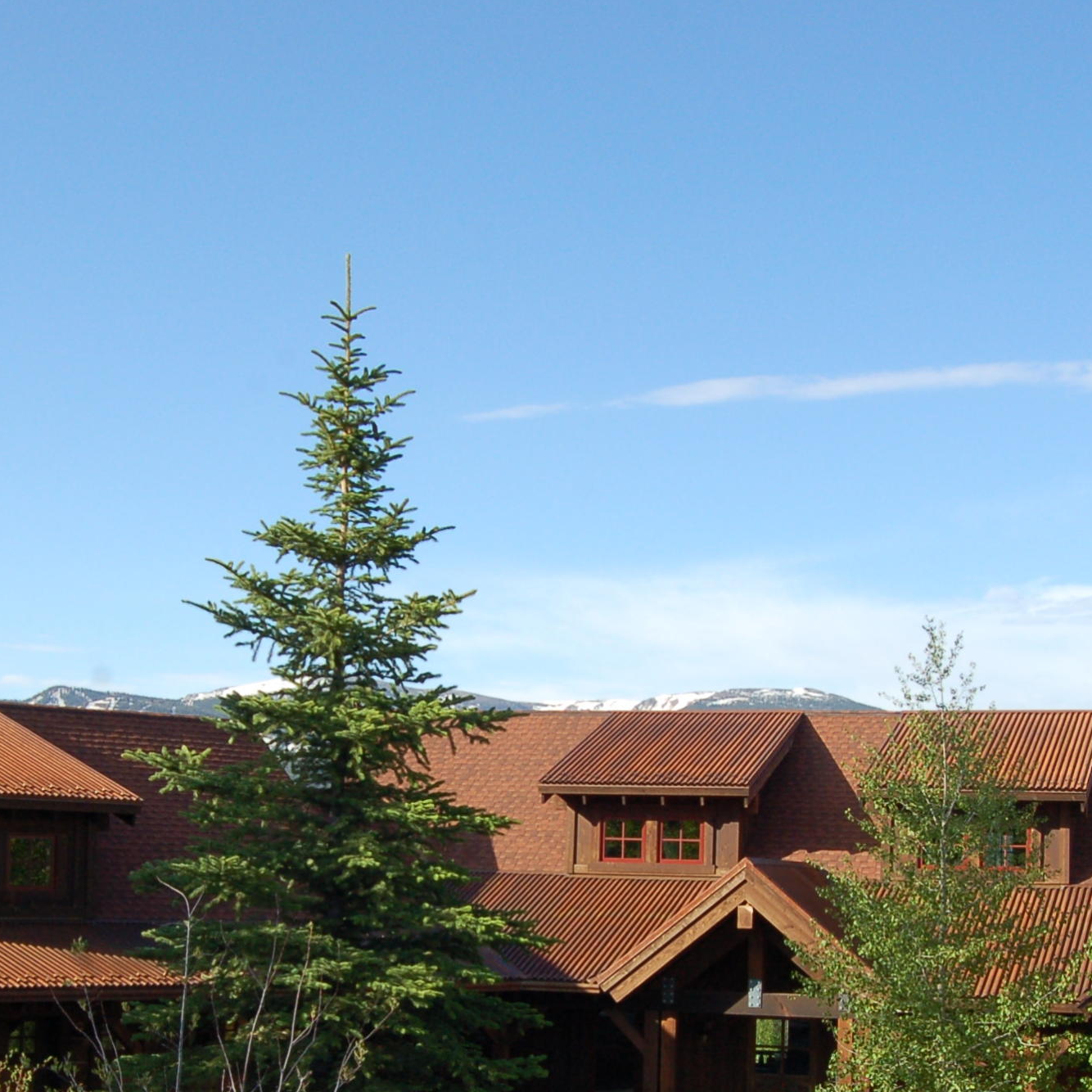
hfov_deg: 27.3
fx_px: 2248
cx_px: 477
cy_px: 801
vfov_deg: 27.0
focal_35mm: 63
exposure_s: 1/200
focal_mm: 22
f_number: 10
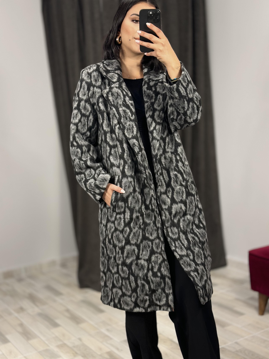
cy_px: 180
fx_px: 497
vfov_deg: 39.7
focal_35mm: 48
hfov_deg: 30.3
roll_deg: +4.4
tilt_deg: -29.9
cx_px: 134
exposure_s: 1/50
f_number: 1.78
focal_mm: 6.86
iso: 80
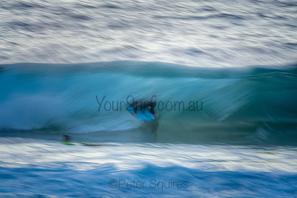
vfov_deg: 1.9
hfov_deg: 2.9
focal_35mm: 720
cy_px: 99
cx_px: 148
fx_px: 5941
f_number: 18
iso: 100
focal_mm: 480
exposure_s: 1/10
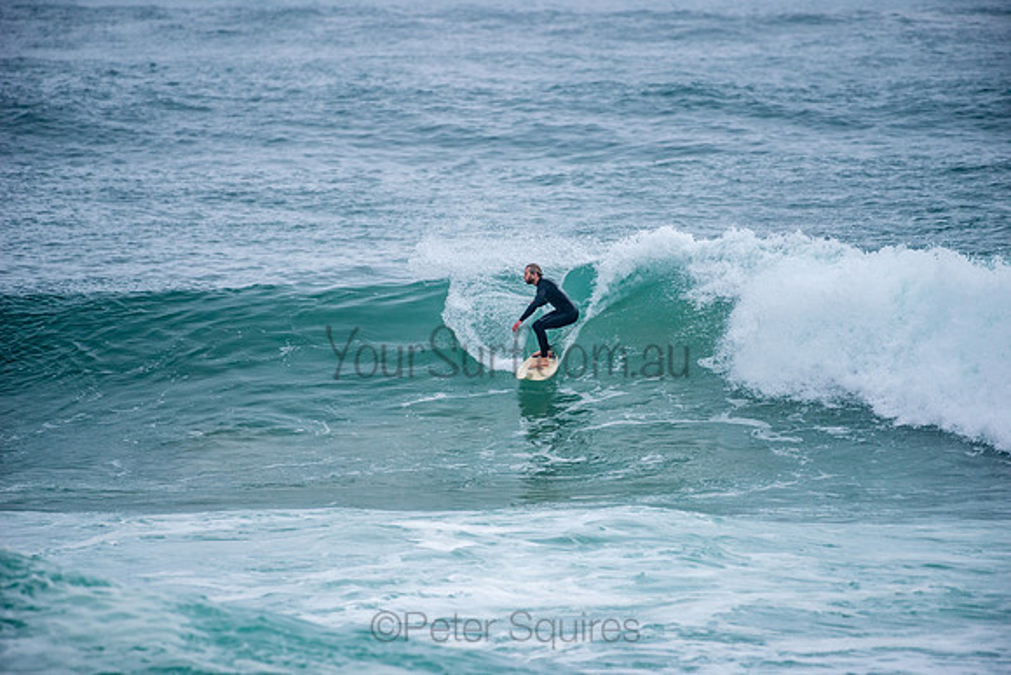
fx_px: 14044
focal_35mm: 500
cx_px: 506
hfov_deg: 4.1
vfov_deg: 2.8
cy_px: 338
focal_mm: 500
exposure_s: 1/1000
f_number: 5.6
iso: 360
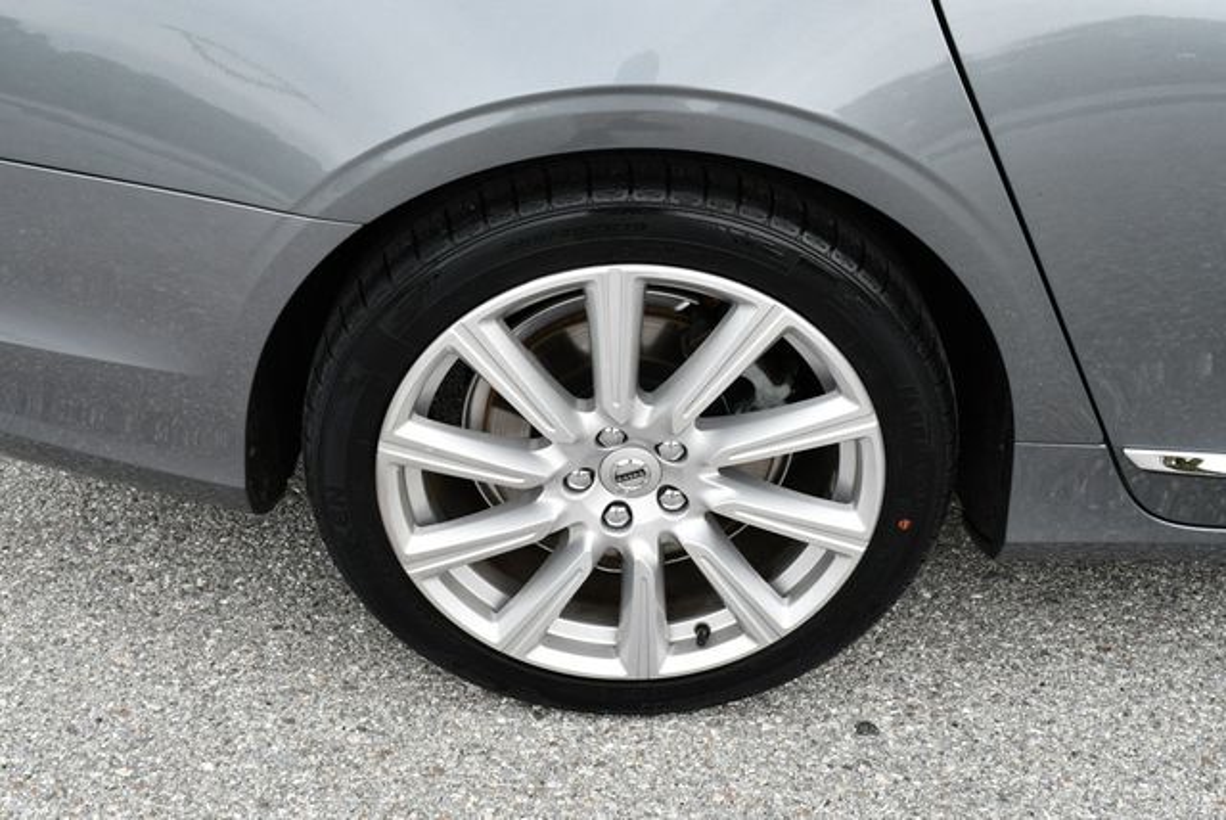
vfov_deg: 36.9
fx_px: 1227
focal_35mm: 36
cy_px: 410
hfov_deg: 53.1
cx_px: 613
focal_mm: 18
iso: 200
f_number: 8
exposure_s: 1/250
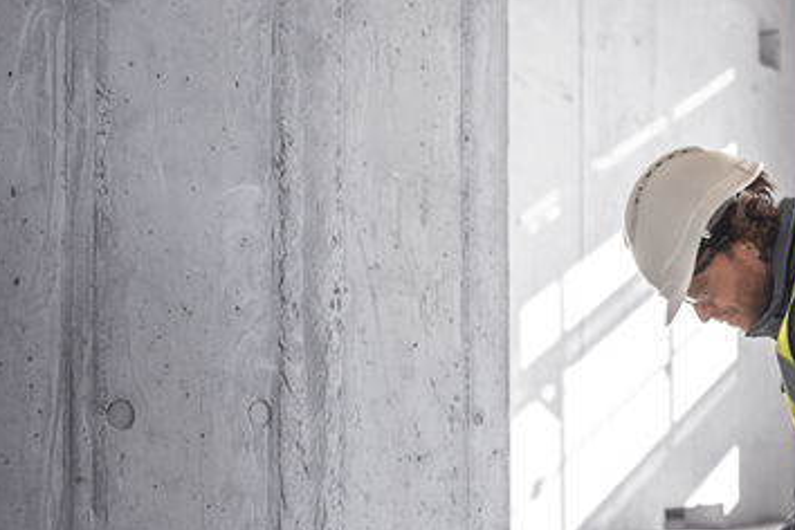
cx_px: 815
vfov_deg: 19.3
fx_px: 1546
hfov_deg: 27.1
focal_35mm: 70
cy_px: 383
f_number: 2.8
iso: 200
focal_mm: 31
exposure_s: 1/400
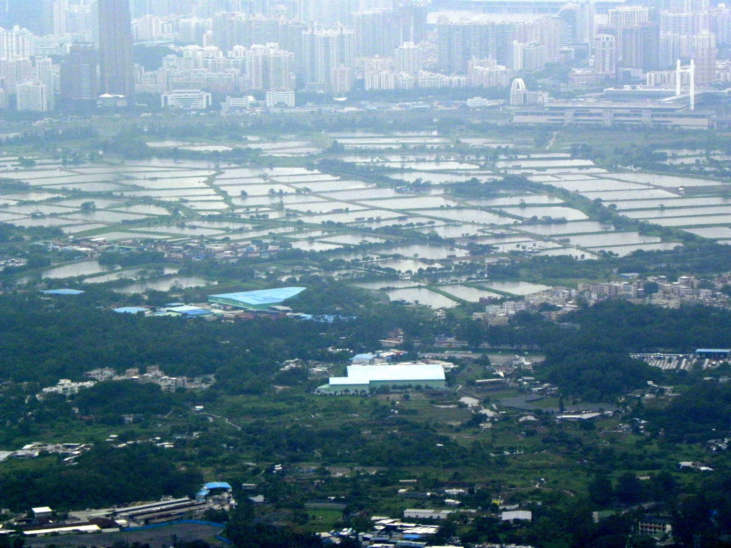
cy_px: 274
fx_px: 3886
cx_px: 366
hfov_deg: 10.7
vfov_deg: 8.1
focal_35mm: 184
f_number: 8
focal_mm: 32.7
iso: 200
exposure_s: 1/374
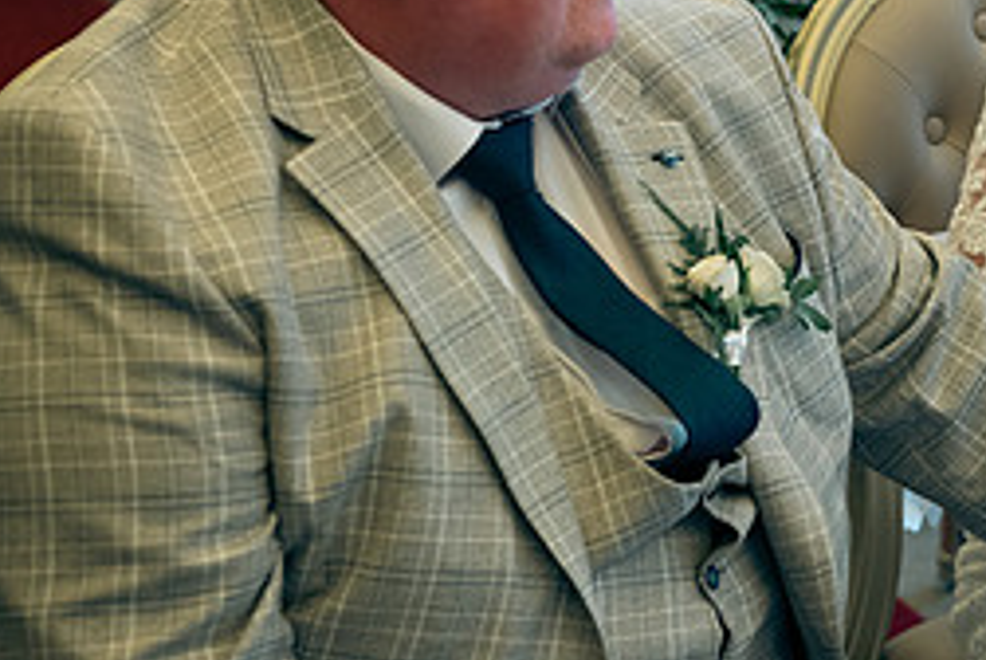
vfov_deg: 11.4
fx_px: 3290
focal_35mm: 120
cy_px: 226
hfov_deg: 16.5
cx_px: 1076
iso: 250
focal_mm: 52
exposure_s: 1/250
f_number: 3.5
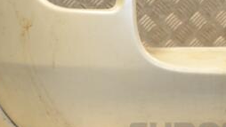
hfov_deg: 17.0
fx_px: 755
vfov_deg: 9.6
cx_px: 113
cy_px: 18
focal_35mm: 126
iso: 800
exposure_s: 1/200
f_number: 6.3
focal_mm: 34
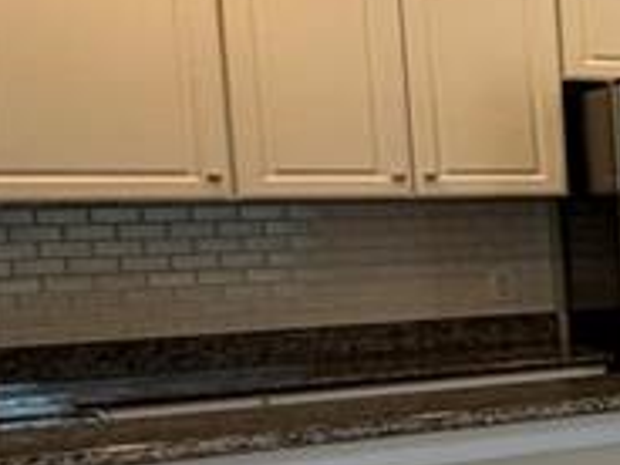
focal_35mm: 78
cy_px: 270
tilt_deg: -3.5
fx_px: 1397
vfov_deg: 18.9
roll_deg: +1.4
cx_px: 1708
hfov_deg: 12.8
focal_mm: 2.22
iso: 160
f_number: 2.2
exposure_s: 1/120
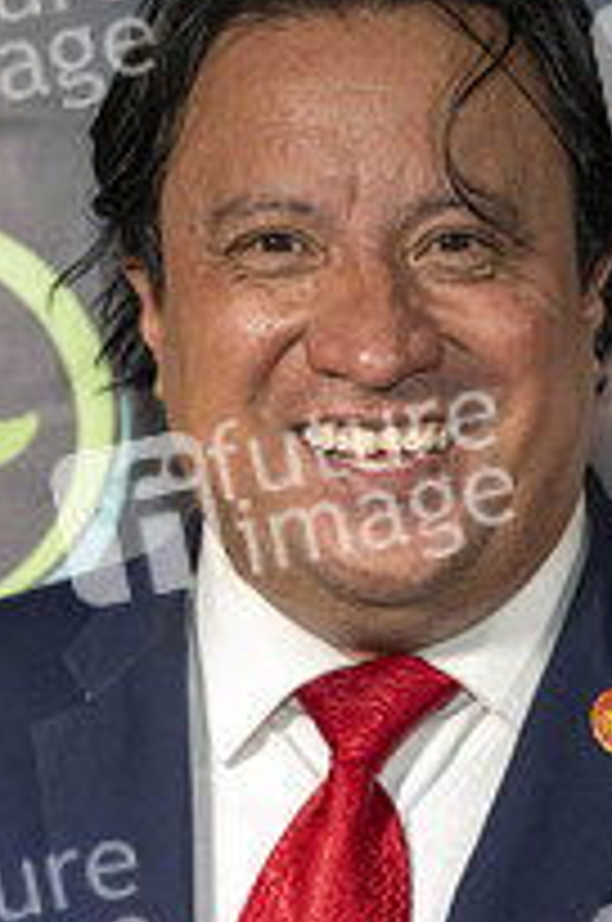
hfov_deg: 8.5
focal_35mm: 160
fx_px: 4094
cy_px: 724
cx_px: 414
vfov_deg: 12.8
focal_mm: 82
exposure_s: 1/200
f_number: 5.6
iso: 800
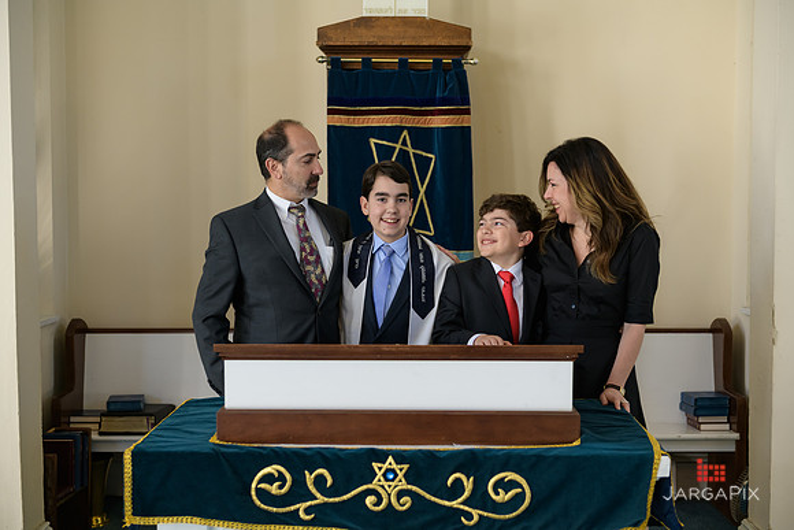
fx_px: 1103
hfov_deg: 39.6
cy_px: 265
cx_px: 397
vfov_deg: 27.0
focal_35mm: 50
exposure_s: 1/125
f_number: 3.2
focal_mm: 50
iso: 400
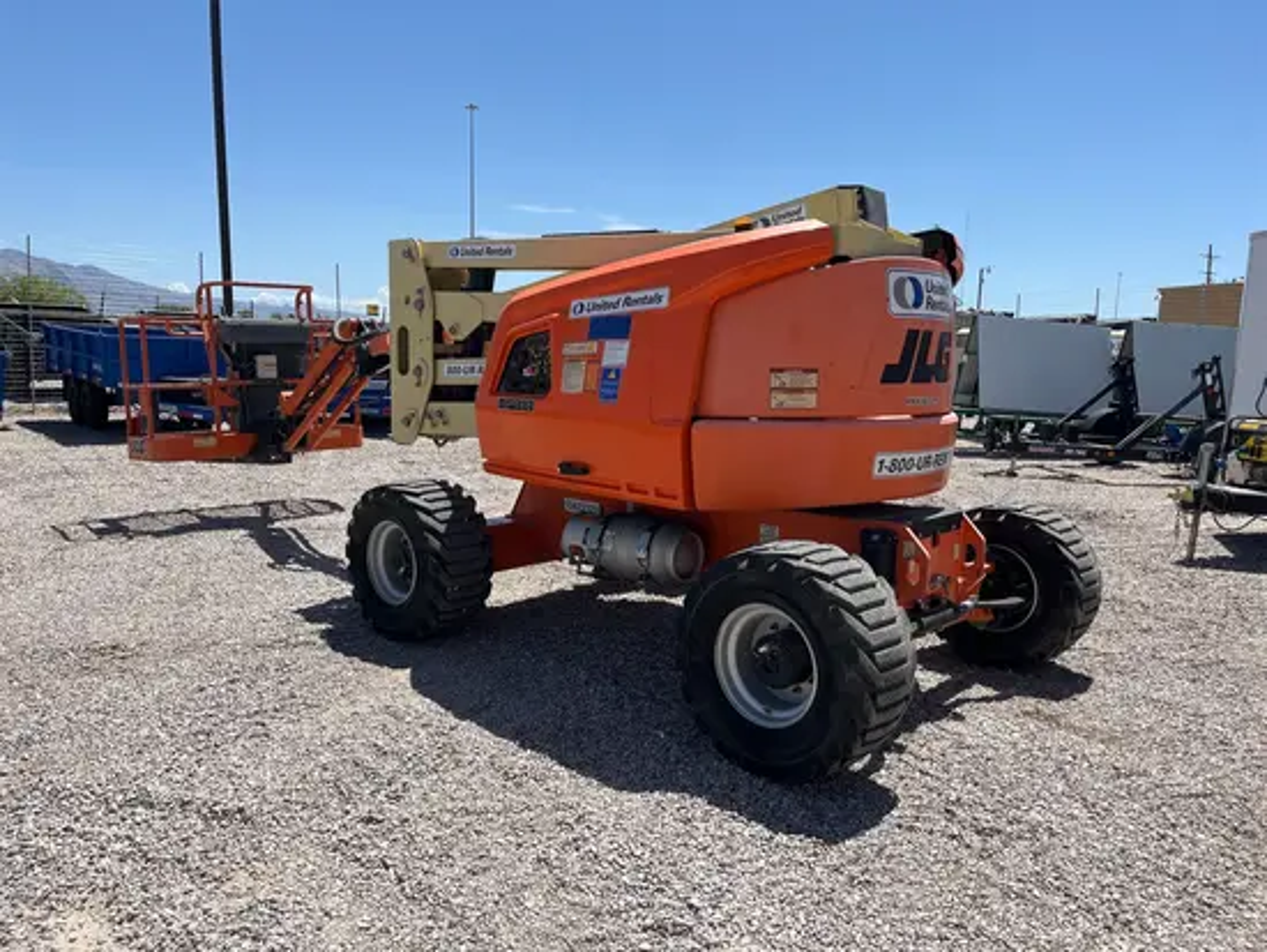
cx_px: 634
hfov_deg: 67.3
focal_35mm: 26
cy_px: 476
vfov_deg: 53.1
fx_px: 952
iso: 50
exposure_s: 1/3521
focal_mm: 5.1
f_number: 1.6
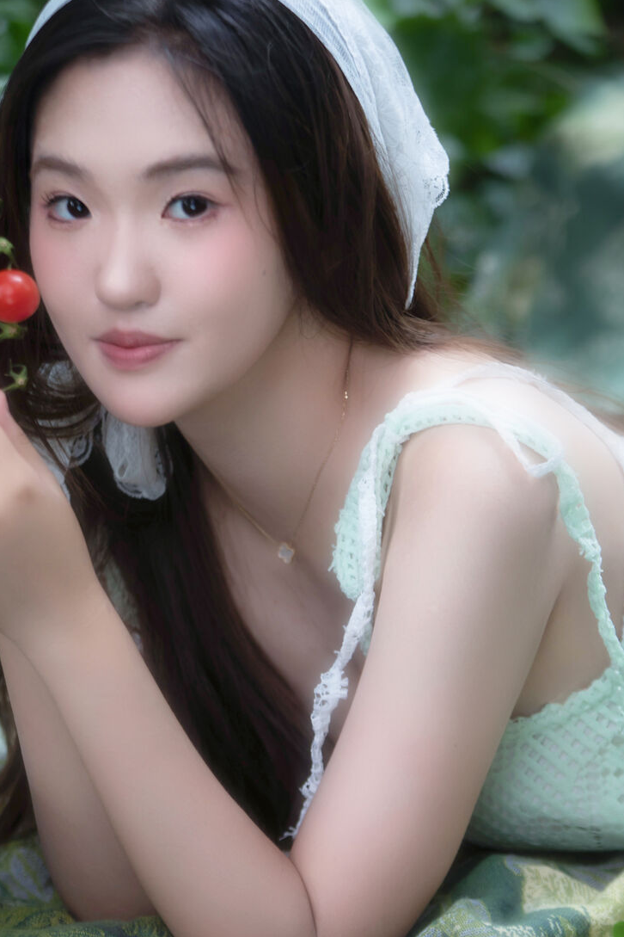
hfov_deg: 6.7
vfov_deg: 10.0
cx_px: 272
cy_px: 556
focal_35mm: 205
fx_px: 5330
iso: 200
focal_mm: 125
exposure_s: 1/100
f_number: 2.8
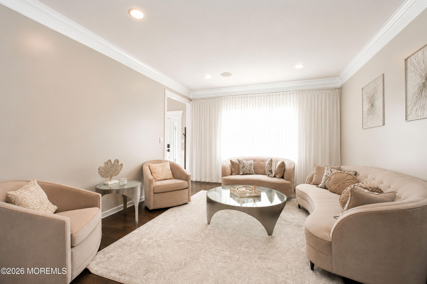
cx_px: 214
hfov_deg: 100.4
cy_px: 142
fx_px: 178
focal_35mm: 15
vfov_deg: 77.3
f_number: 8
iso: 1600
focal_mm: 10
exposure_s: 1/80
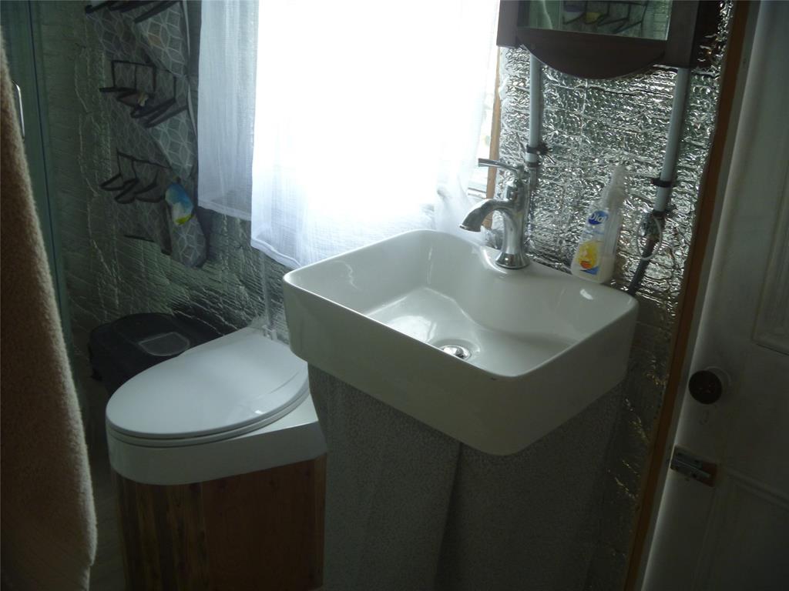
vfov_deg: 40.7
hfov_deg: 52.6
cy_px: 296
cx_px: 394
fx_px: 798
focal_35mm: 35
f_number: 3.5
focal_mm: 6.3
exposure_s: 1/30
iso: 160
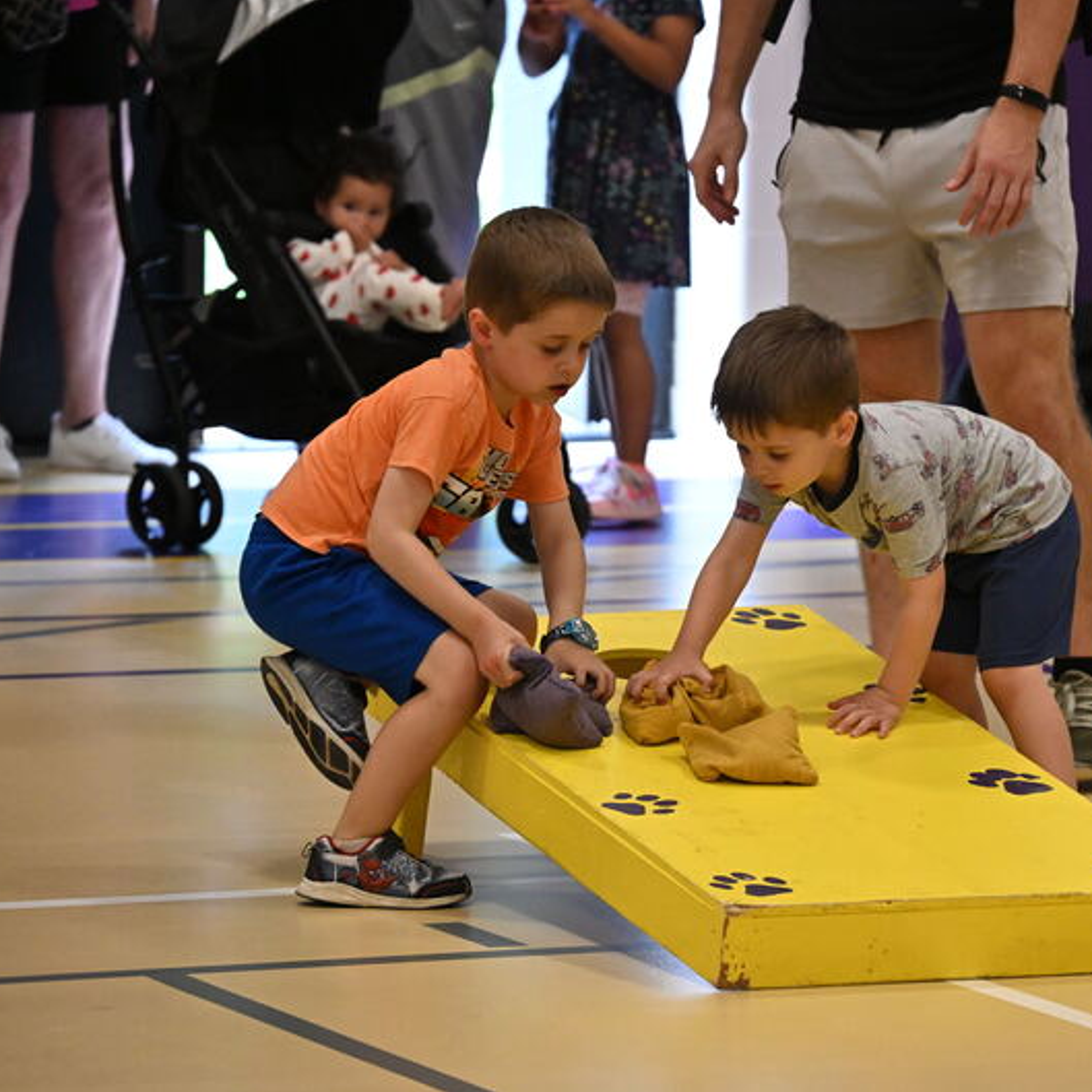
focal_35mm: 257
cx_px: 793
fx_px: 9172
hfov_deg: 6.8
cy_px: 544
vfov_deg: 6.8
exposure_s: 1/500
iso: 7200
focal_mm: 200
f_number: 6.3
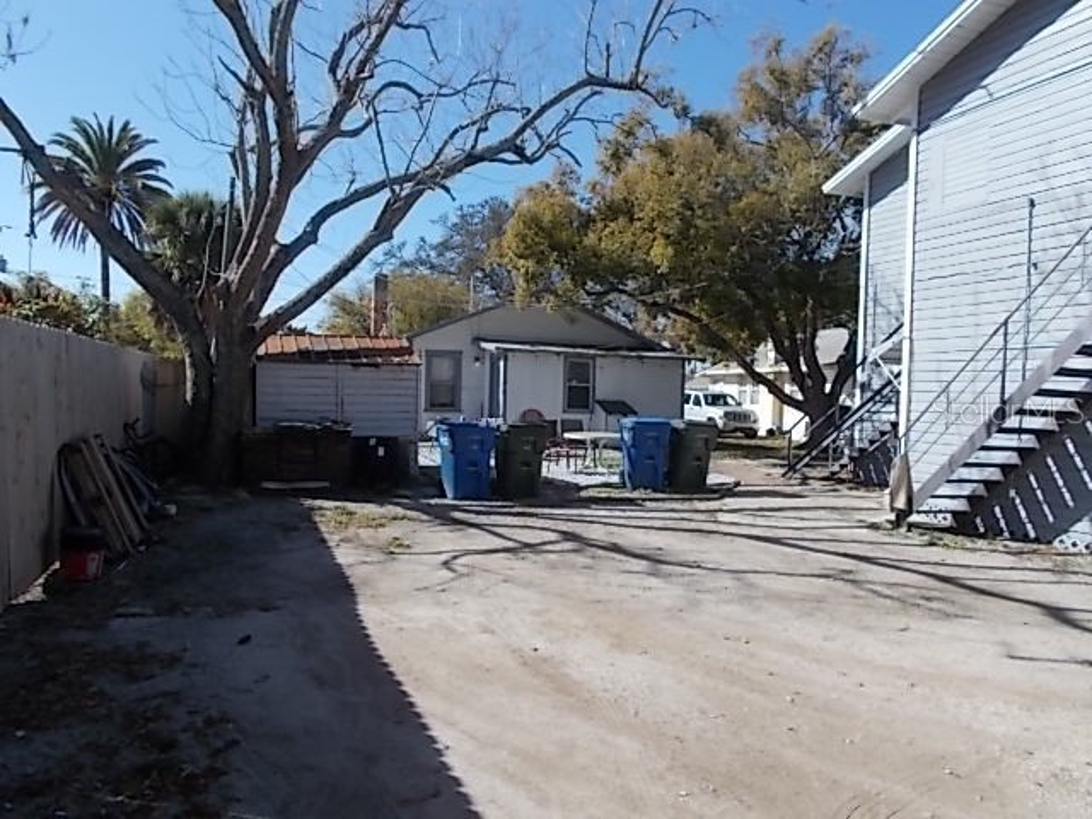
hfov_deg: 67.3
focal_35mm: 26
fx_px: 820
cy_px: 410
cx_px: 546
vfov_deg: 53.1
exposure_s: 1/125
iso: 80
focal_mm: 4.6
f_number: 8
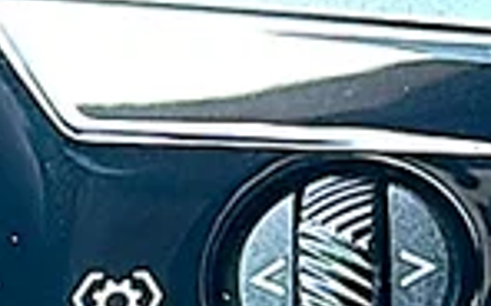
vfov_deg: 5.3
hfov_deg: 8.5
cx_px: 275
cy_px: 294
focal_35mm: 246
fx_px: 3287
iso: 100
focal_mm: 6.86
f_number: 1.78
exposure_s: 1/164
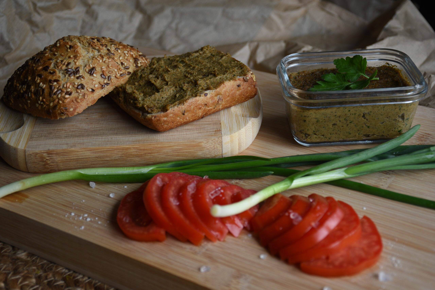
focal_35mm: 57
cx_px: 218
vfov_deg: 23.8
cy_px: 145
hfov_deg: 35.1
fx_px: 689
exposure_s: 1/100
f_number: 4.5
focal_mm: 38
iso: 125
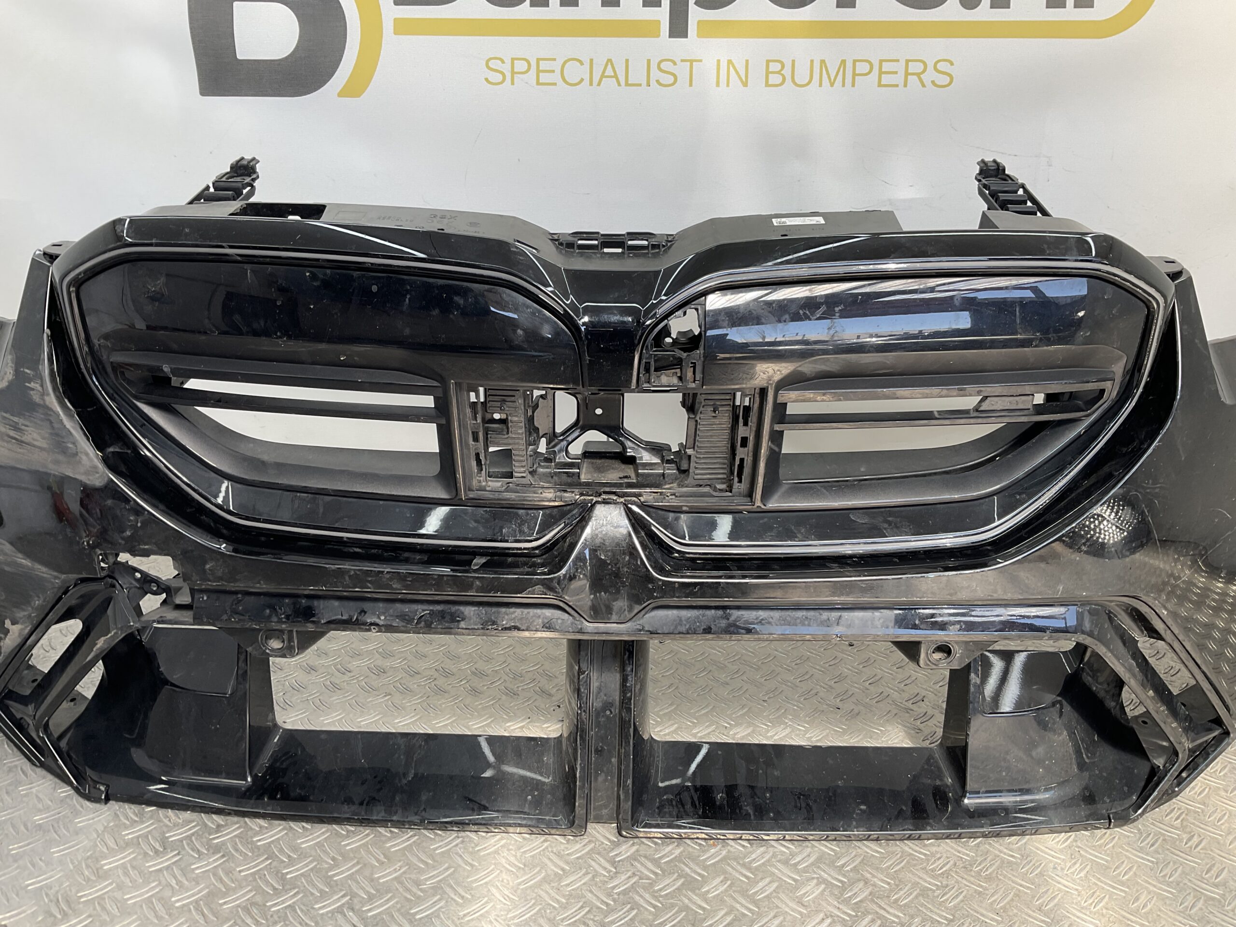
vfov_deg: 48.2
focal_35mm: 29
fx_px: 1035
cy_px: 464
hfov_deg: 61.7
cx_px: 618
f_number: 1.8
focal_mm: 3
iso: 16
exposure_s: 1/119
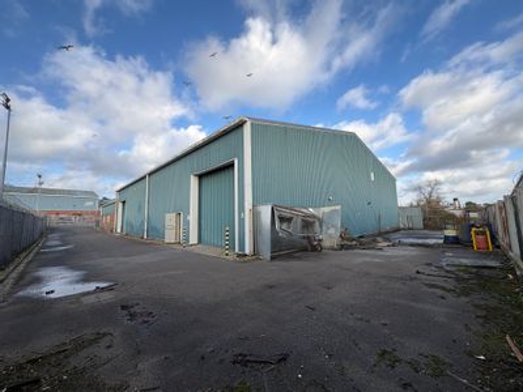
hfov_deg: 102.1
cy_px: 196
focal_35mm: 14
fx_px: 212
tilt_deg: +6.5
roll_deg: +1.3
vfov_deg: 85.7
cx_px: 262
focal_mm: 2.22
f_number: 2.2
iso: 50
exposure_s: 1/573
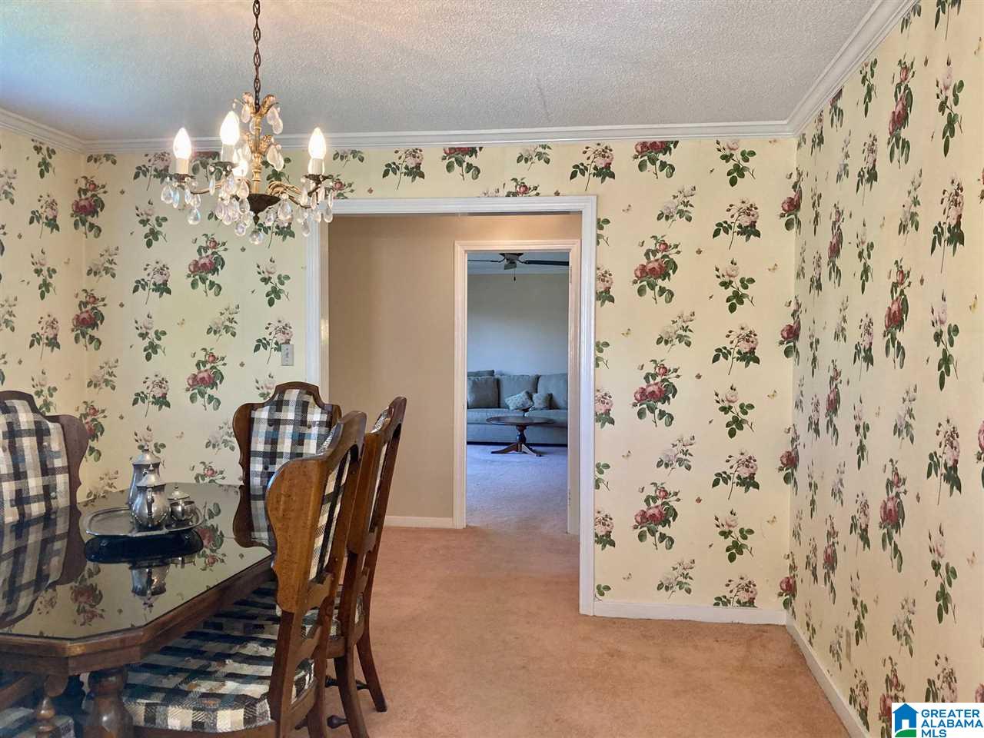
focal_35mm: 28
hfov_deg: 63.4
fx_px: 796
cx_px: 492
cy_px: 369
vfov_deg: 49.7
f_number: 1.8
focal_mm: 3.99
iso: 100
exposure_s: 1/60
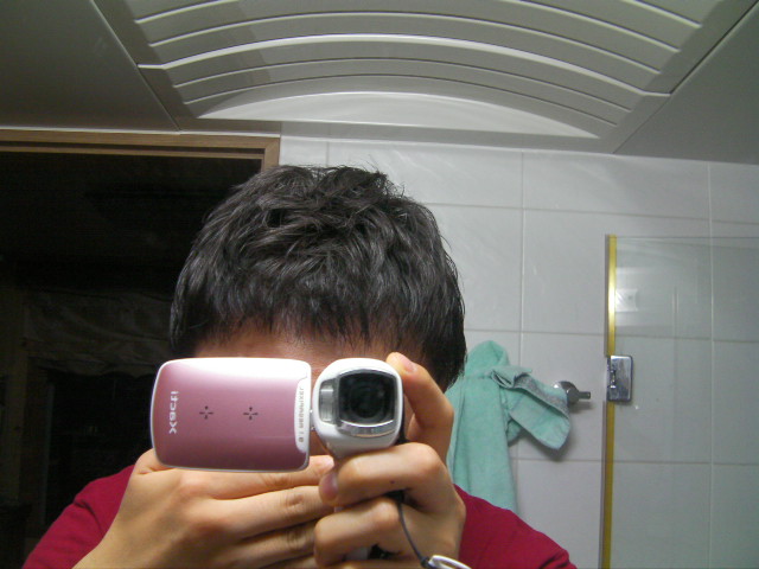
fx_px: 833
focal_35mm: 38
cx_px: 380
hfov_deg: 49.0
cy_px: 284
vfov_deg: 37.7
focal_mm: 6.8
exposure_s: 1/22
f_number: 3.5
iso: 200
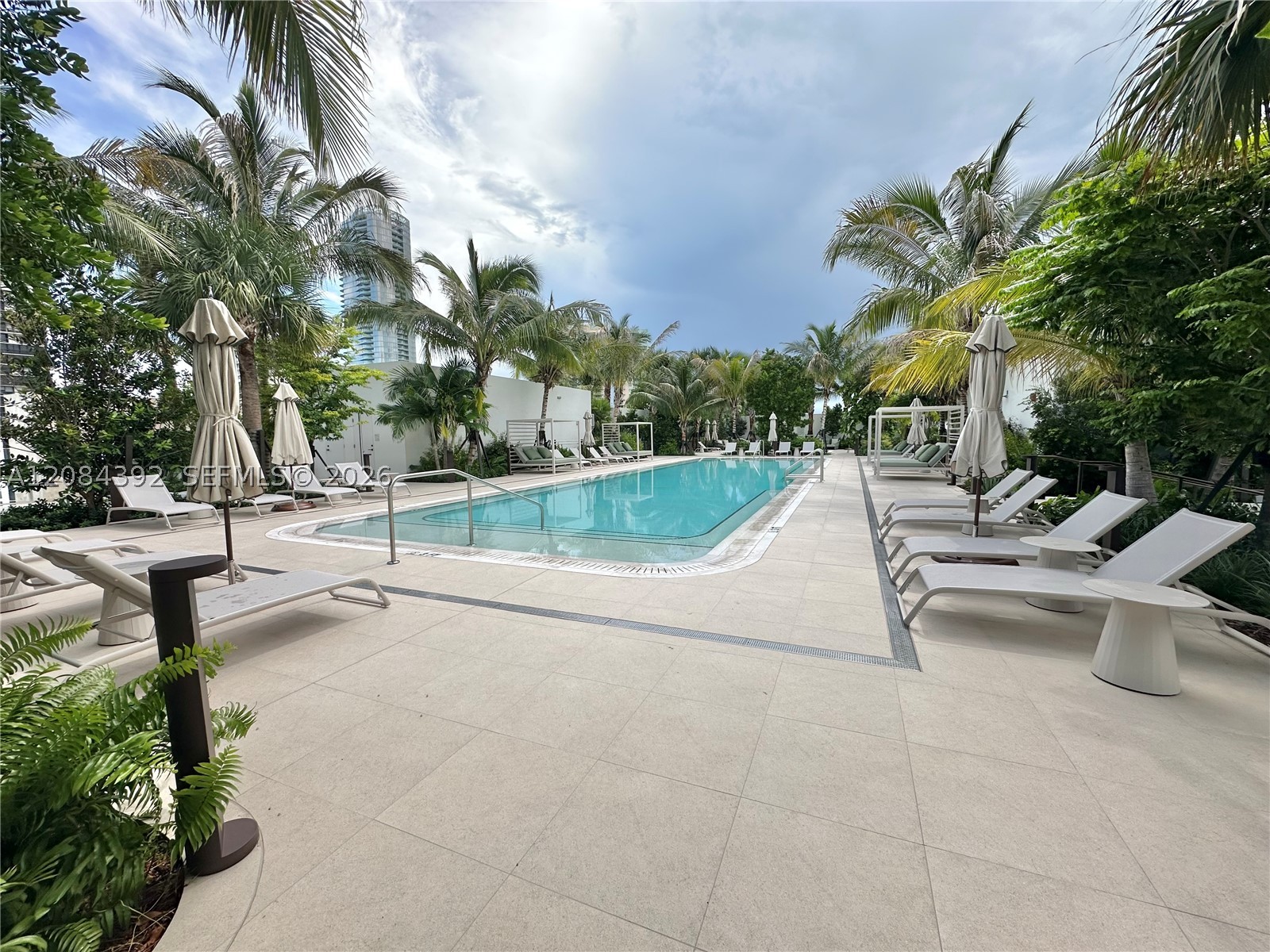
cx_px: 635
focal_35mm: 14
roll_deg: +1.2
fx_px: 514
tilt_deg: -4.5
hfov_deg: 102.1
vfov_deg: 85.7
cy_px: 476
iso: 50
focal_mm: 2.22
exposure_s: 1/1289
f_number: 2.2
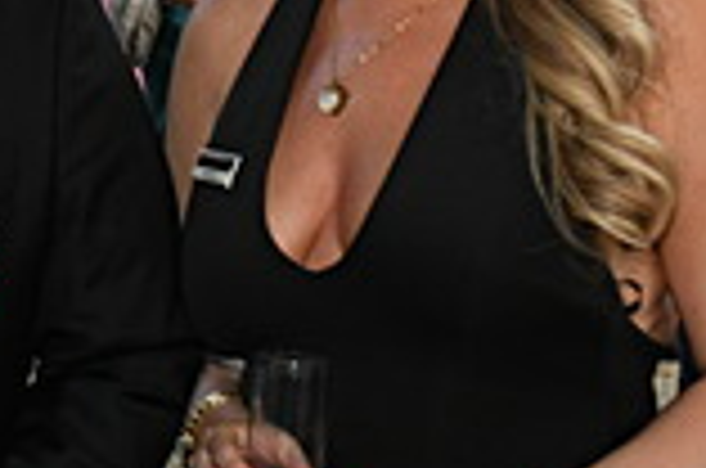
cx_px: -346
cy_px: 403
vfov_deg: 7.0
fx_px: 3797
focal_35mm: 194
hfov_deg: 10.3
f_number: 8
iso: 400
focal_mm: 38
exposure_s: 1/40
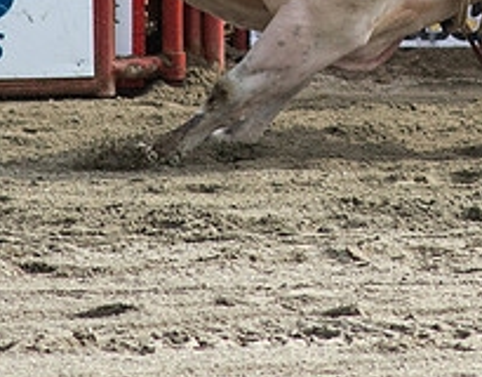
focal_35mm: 1654
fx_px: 23372
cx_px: 421
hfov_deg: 1.2
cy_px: -208
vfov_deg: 0.9
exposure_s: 1/8000
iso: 1250
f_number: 4
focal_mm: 300
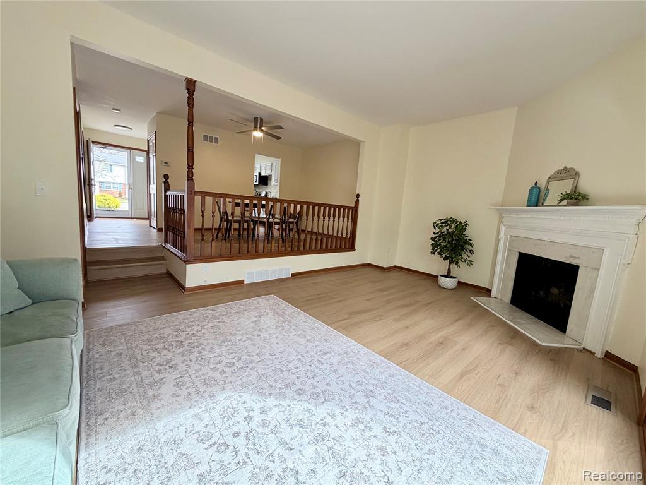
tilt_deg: -8.4
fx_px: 261
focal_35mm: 14
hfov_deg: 102.1
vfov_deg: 85.7
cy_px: 242
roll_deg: -3.7
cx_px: 323
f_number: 2.2
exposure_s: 1/121
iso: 160
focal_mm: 2.22
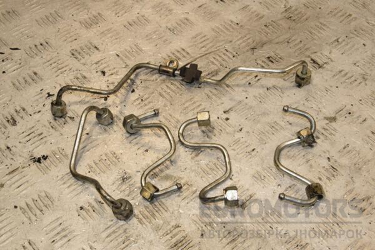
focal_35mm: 57
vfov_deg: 23.8
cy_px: 125
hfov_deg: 35.1
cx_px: 188
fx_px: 594
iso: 800
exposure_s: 1/50
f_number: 18
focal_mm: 38
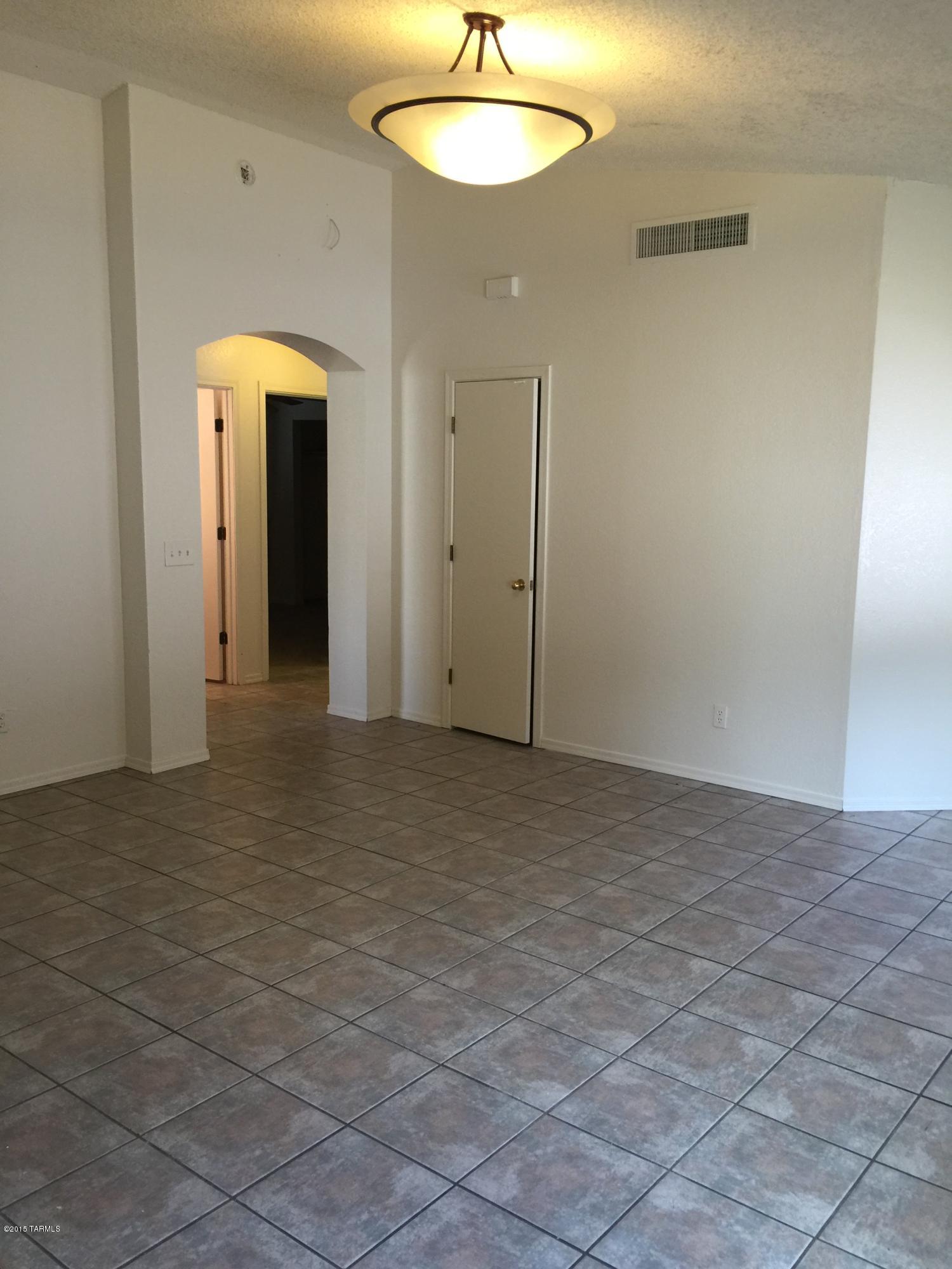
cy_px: 634
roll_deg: -0.7
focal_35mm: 29
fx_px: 1063
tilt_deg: -9.8
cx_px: 476
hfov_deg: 48.2
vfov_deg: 61.7
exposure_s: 1/30
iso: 50
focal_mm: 4.15
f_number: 2.2
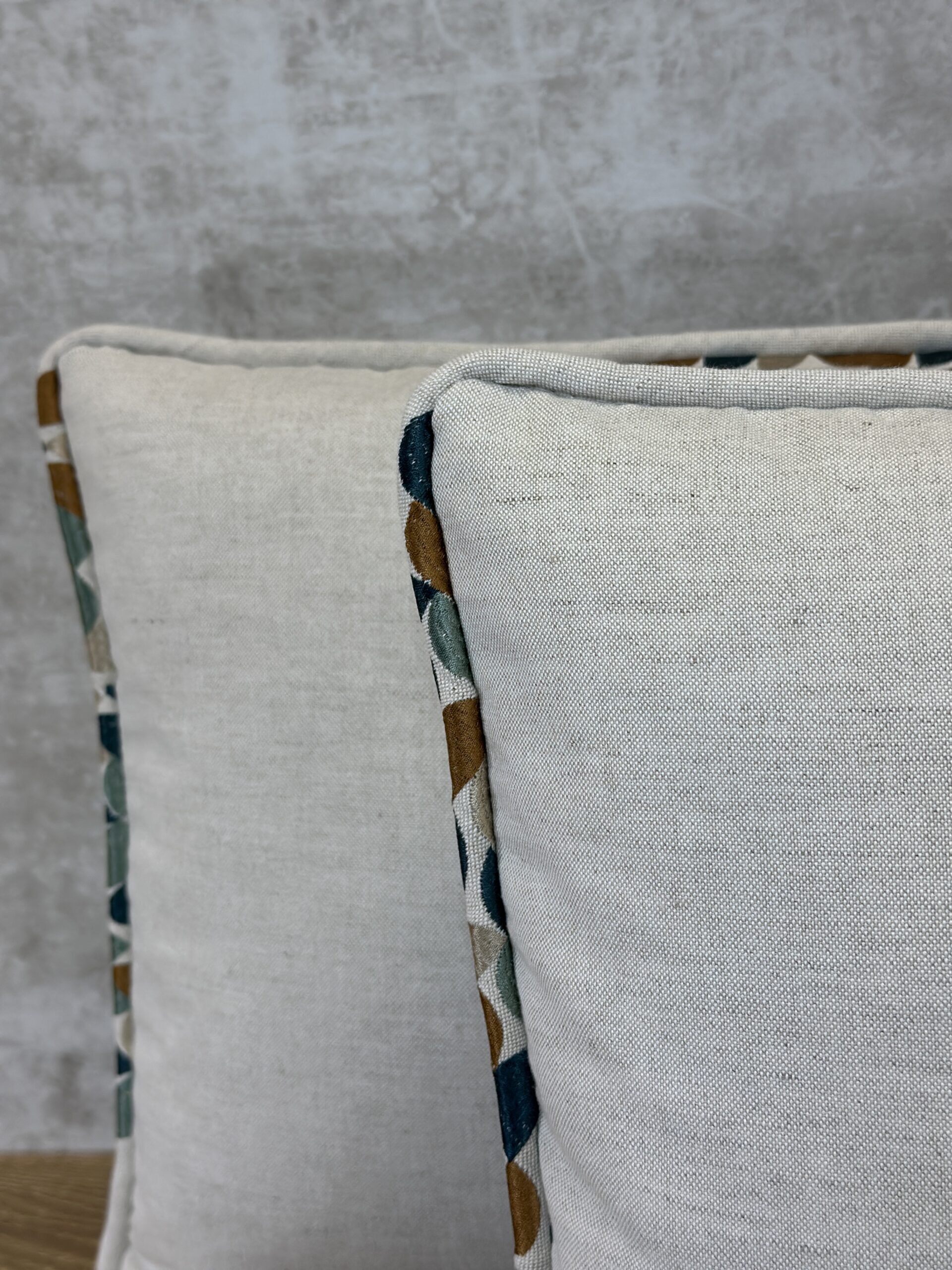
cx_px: 476
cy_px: 635
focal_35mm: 48
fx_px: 1760
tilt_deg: -16.1
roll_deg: +4.4
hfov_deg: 30.3
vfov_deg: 39.7
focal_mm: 6.86
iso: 80
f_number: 1.78
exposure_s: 1/341
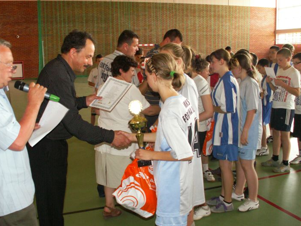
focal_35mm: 40
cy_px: 122
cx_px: 141
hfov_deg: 46.8
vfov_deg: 35.9
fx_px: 348
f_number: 2.8
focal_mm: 5.86
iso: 160
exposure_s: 1/40
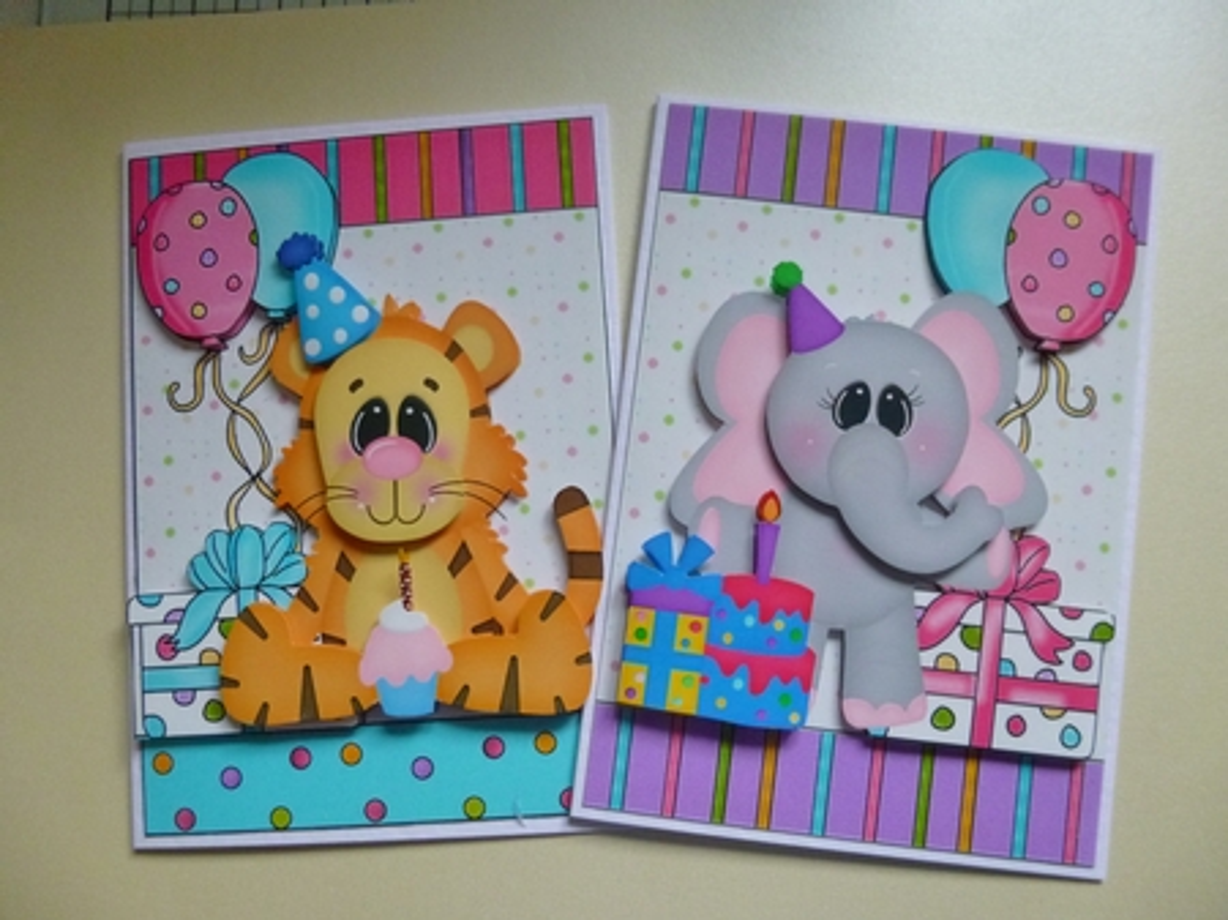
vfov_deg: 54.8
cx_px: 614
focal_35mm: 25
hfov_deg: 69.4
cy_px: 460
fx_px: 886
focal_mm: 4.5
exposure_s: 1/50
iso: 400
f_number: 3.1
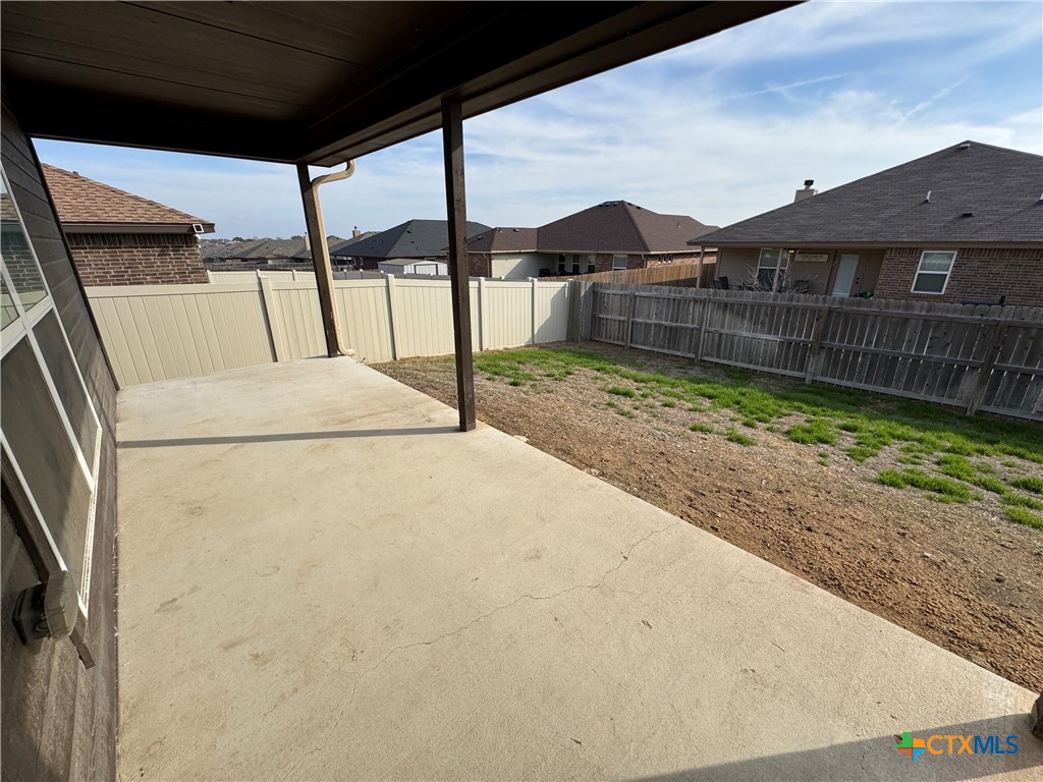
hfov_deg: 102.1
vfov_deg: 85.7
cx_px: 522
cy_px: 391
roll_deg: +0.1
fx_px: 422
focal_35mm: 14
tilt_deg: -20.5
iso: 50
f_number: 2.2
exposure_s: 1/1637
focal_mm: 2.22
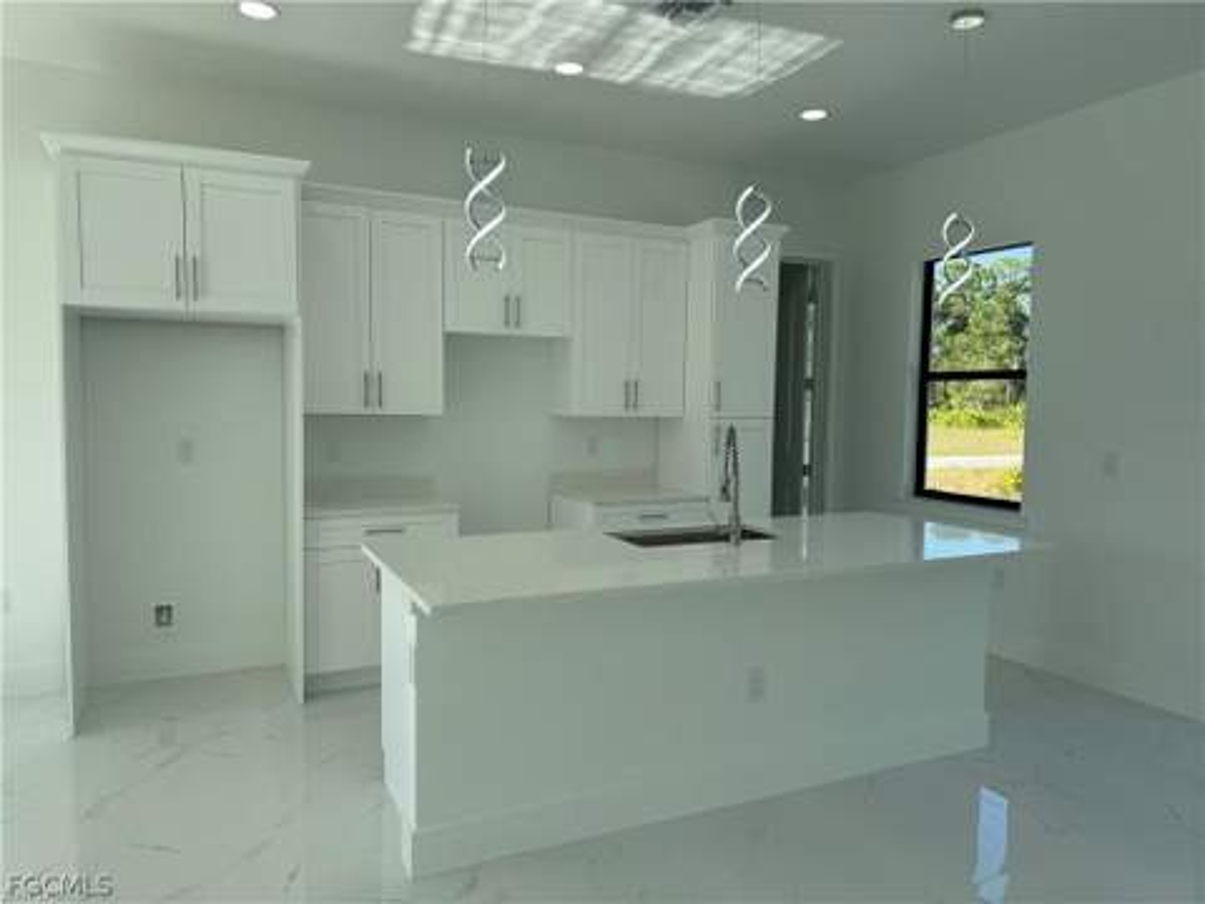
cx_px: 602
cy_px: 452
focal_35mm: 24
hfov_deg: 71.6
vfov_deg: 56.8
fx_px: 835
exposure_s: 1/1488
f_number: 1.78
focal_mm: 6.76
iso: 80
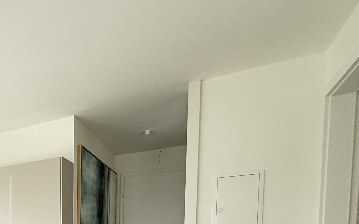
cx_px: -17
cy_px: 268
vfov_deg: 31.4
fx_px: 333
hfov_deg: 45.6
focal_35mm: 34
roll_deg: -0.2
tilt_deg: -4.1
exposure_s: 1/99
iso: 200
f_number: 2.2
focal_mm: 2.22
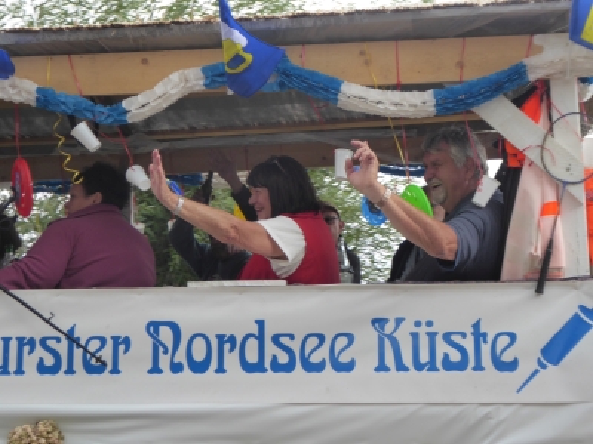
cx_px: 296
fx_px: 1114
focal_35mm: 65
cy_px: 222
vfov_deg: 22.6
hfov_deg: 29.8
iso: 125
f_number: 4.3
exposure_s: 1/200
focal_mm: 10.9
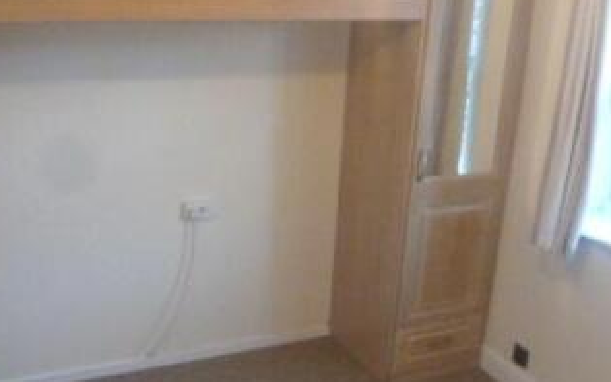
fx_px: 783
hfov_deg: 42.5
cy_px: 228
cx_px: 263
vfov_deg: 27.4
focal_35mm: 47
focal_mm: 4.3
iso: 800
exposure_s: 1/40
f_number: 3.3
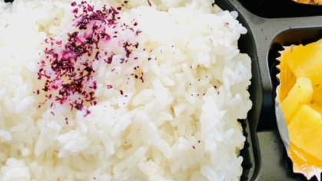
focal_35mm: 43
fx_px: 367
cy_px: 23
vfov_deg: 26.9
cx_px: 221
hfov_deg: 46.4
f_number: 1.8
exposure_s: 1/122
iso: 80
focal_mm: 4.25
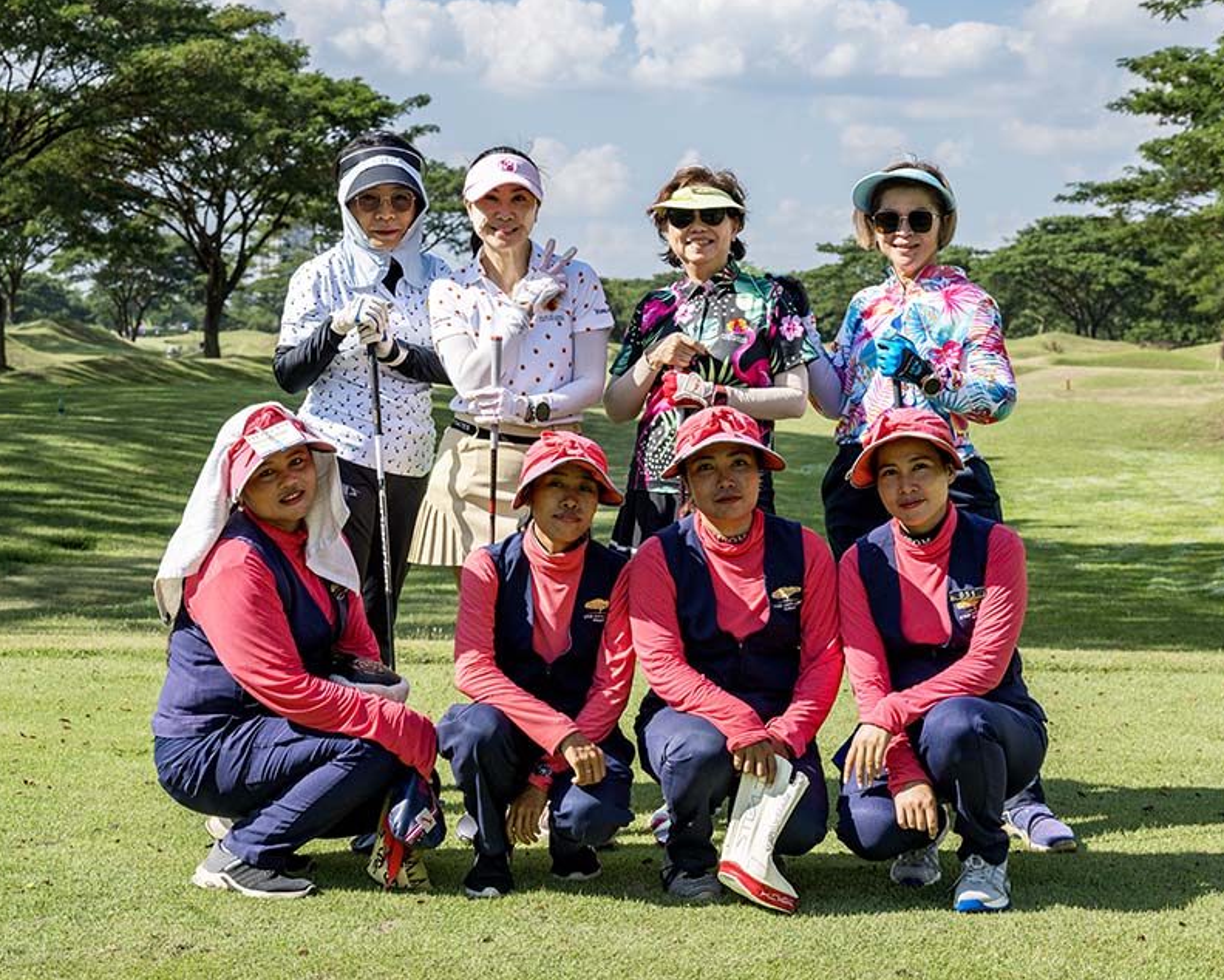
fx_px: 2102
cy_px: 488
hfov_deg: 32.5
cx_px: 627
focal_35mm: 58
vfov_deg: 26.2
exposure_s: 1/640
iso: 180
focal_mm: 51
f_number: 7.1
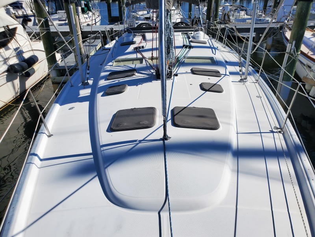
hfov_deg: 67.3
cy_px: 118
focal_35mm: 26
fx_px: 237
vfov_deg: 53.1
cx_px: 158
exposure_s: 1/4108
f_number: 2.4
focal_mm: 4.3
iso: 50
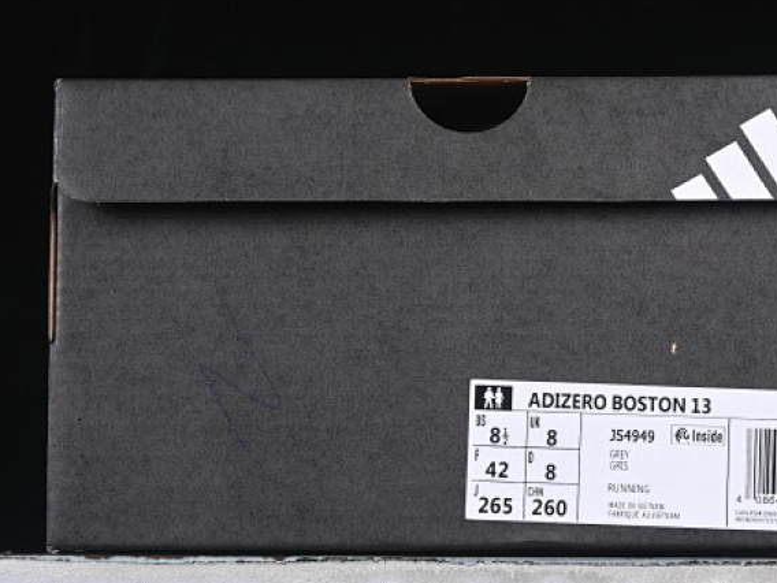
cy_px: 253
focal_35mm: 137
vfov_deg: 10.8
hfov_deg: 14.4
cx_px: 495
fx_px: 3075
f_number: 6.3
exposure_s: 1/60
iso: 160
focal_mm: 50
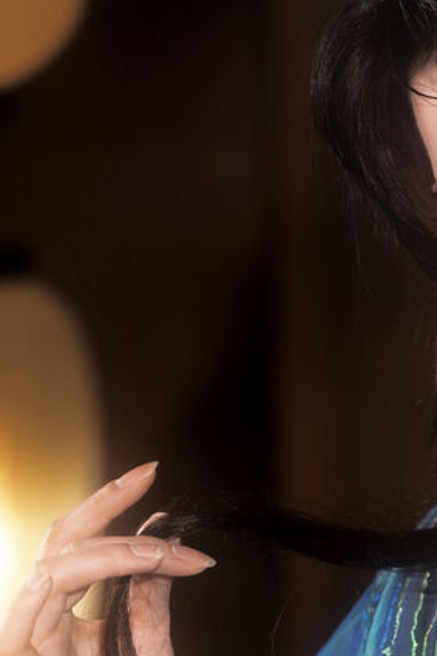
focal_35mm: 466
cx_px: 582
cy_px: 702
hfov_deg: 2.9
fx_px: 8491
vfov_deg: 4.4
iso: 250
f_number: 3.2
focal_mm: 111
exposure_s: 1/100
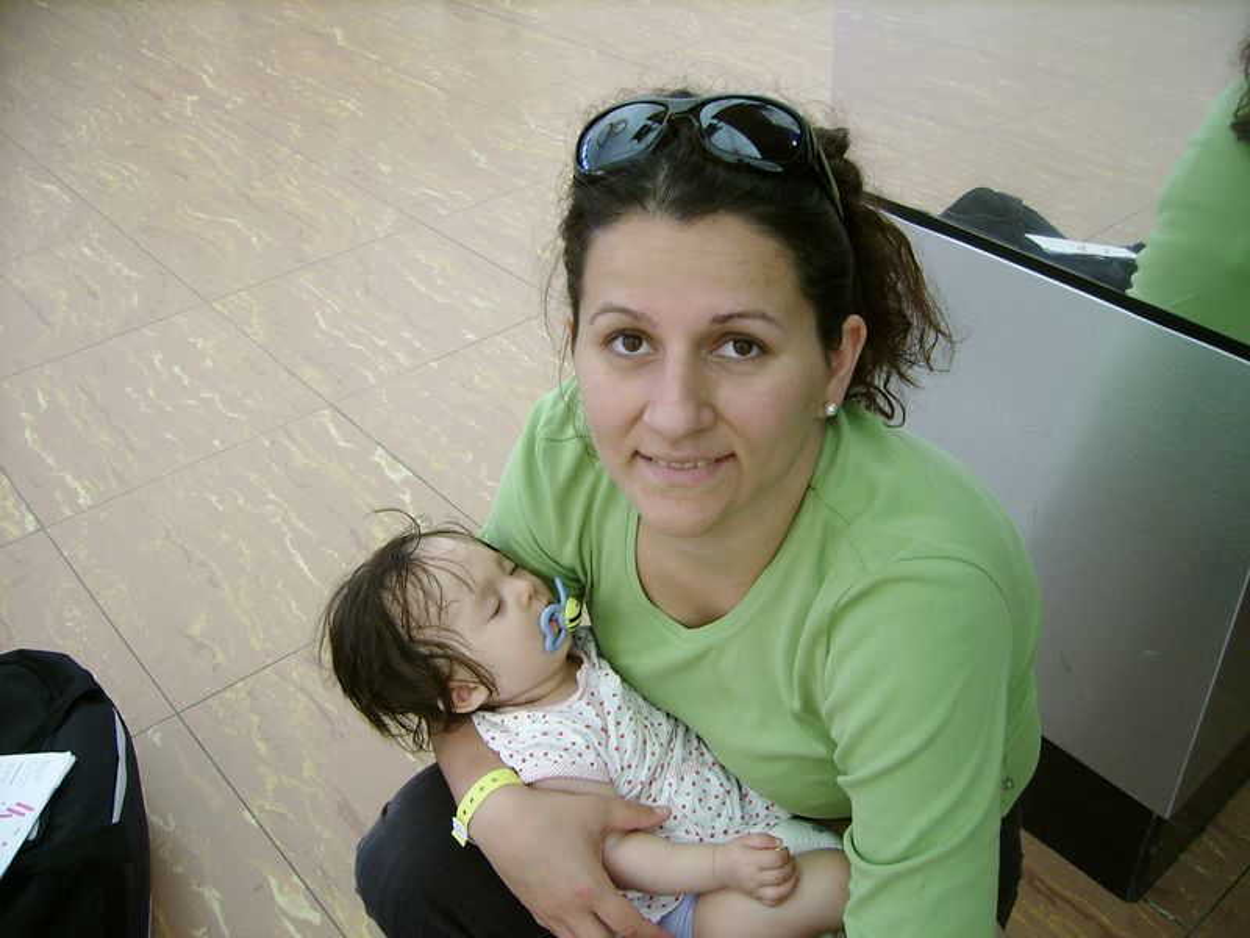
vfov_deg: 40.7
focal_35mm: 35
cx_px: 625
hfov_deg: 52.6
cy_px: 469
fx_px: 1264
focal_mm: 5.95
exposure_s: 1/38
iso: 100
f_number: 2.8
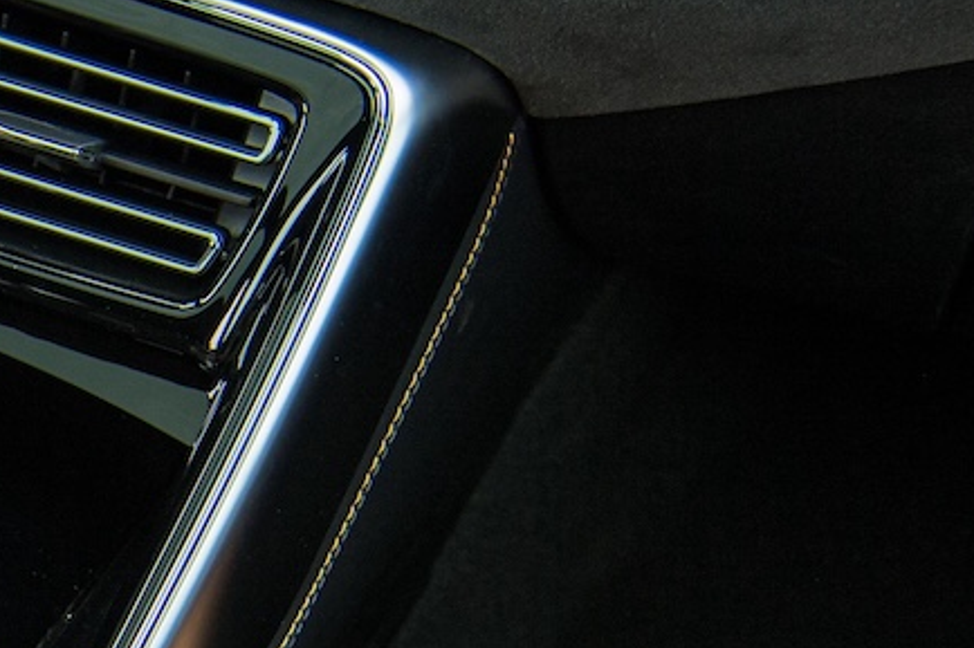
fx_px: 3272
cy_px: 753
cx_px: -577
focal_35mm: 121
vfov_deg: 11.1
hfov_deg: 15.4
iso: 400
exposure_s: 1/80
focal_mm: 35
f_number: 7.1
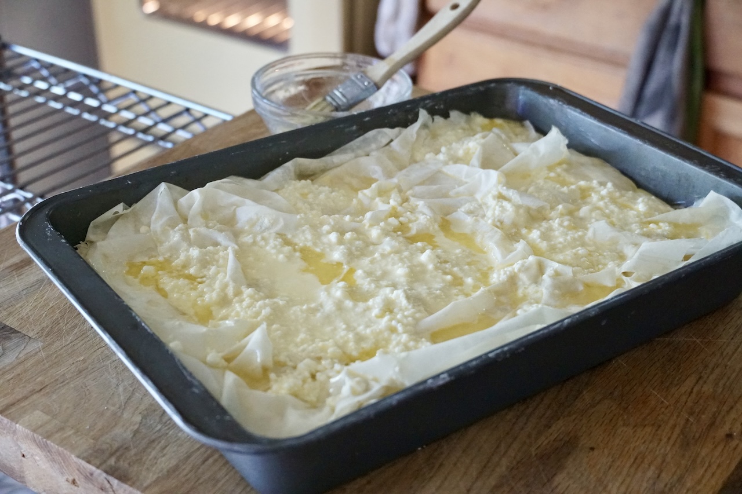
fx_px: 1144
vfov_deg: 24.4
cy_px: 247
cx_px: 371
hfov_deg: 35.9
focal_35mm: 56
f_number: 4.5
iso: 5000
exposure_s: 1/160
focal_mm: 37
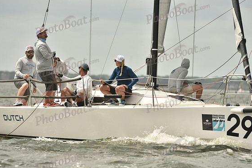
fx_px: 2920
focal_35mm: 417
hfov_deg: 4.9
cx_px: 123
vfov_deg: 3.3
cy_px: 84
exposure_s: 1/1250
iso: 320
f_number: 7.1
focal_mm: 400
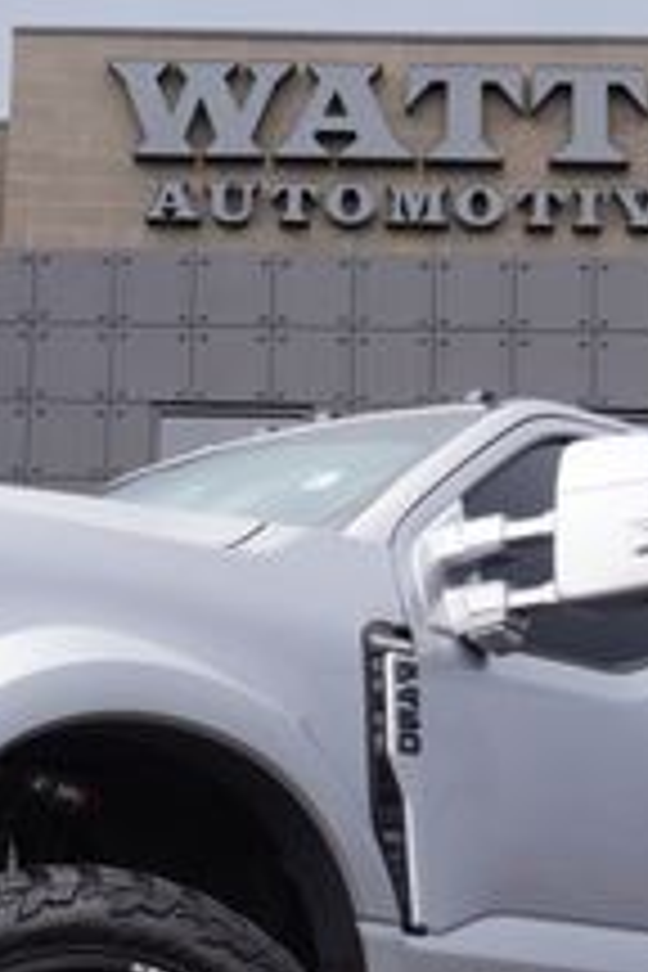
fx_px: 2767
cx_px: 320
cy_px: 738
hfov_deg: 13.4
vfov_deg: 19.8
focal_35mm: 102
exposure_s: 1/100
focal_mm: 23
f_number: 6.3
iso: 100
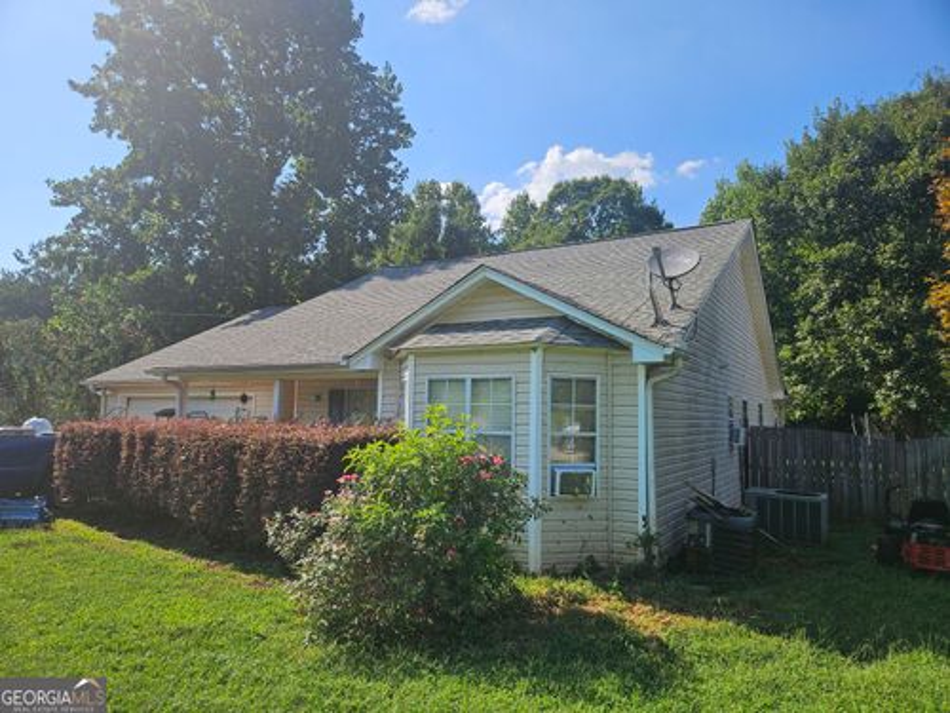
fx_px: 631
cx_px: 475
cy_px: 356
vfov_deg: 58.9
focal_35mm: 23
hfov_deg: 73.9
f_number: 1.8
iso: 25
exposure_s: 1/1593
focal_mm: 5.4
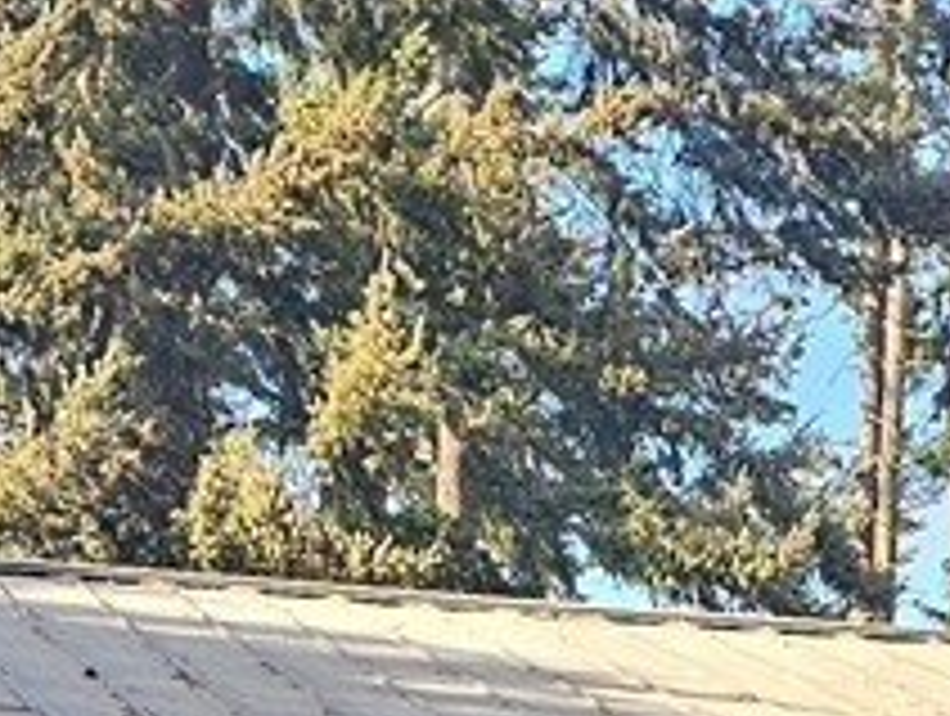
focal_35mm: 174
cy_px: 1734
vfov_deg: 7.9
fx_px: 4783
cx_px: 477
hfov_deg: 11.3
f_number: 1.7
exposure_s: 1/207
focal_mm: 6.3
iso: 32
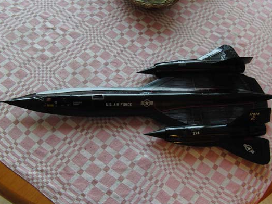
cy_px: 104
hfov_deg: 47.9
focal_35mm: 39
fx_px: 306
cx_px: 142
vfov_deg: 36.8
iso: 400
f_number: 2.7
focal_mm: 7.3
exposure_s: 1/40
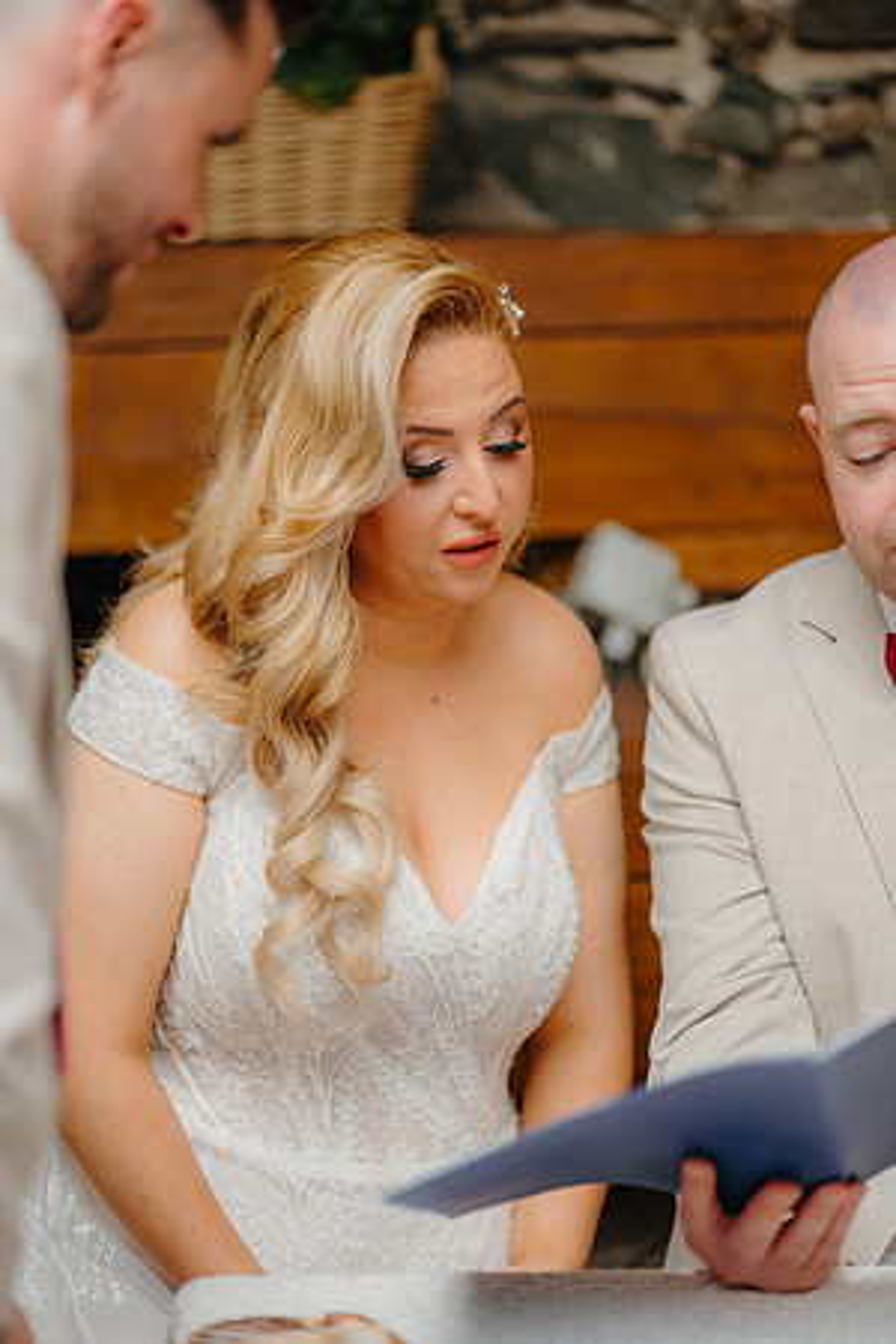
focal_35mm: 85
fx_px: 3173
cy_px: 672
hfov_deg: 16.1
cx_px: 448
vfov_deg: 23.9
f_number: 2
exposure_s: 1/200
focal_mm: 85
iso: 100
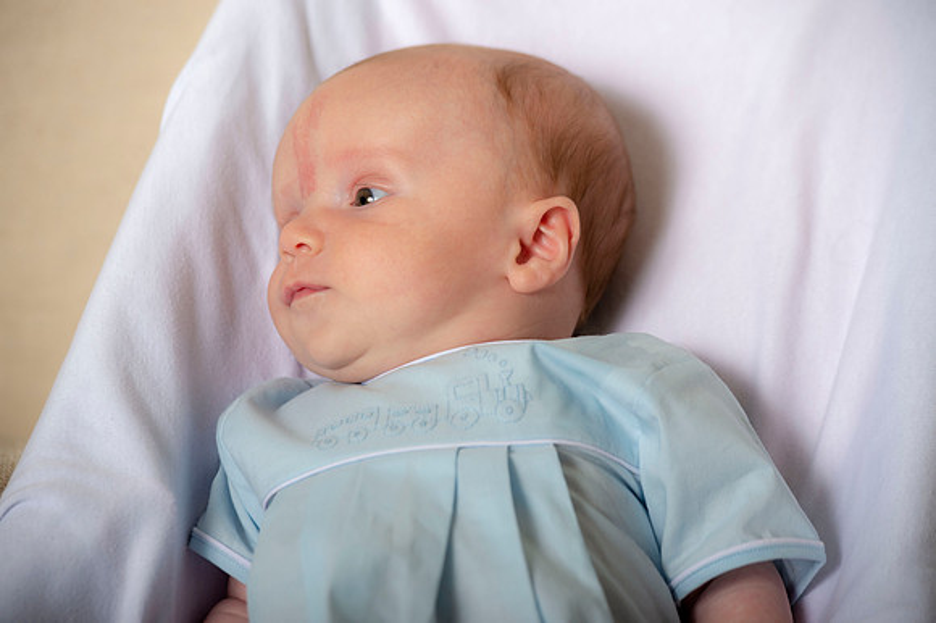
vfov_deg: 7.4
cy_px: 312
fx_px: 4807
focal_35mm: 185
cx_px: 468
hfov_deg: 11.1
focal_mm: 185
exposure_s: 1/200
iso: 250
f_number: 5.6
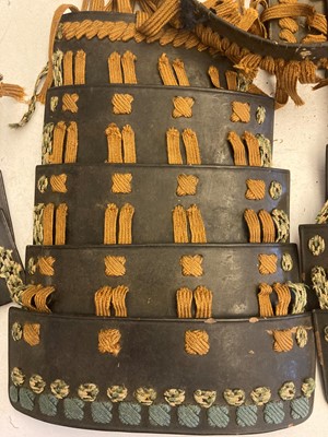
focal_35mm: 28
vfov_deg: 63.4
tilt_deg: -82.1
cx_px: 164
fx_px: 354
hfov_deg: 49.7
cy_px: 218
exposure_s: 1/33
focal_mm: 3.99
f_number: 1.8
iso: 400
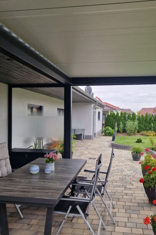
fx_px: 215
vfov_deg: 57.2
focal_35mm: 33
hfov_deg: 39.9
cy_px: 121
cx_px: 81
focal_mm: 5.4
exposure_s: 1/546
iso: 50
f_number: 1.8
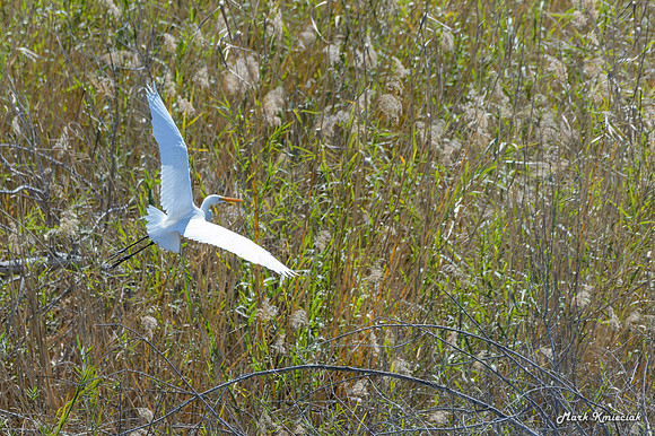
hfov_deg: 2.6
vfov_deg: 1.7
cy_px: 291
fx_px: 14325
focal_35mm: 788
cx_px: 145
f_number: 8
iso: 1400
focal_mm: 500
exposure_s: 1/2000
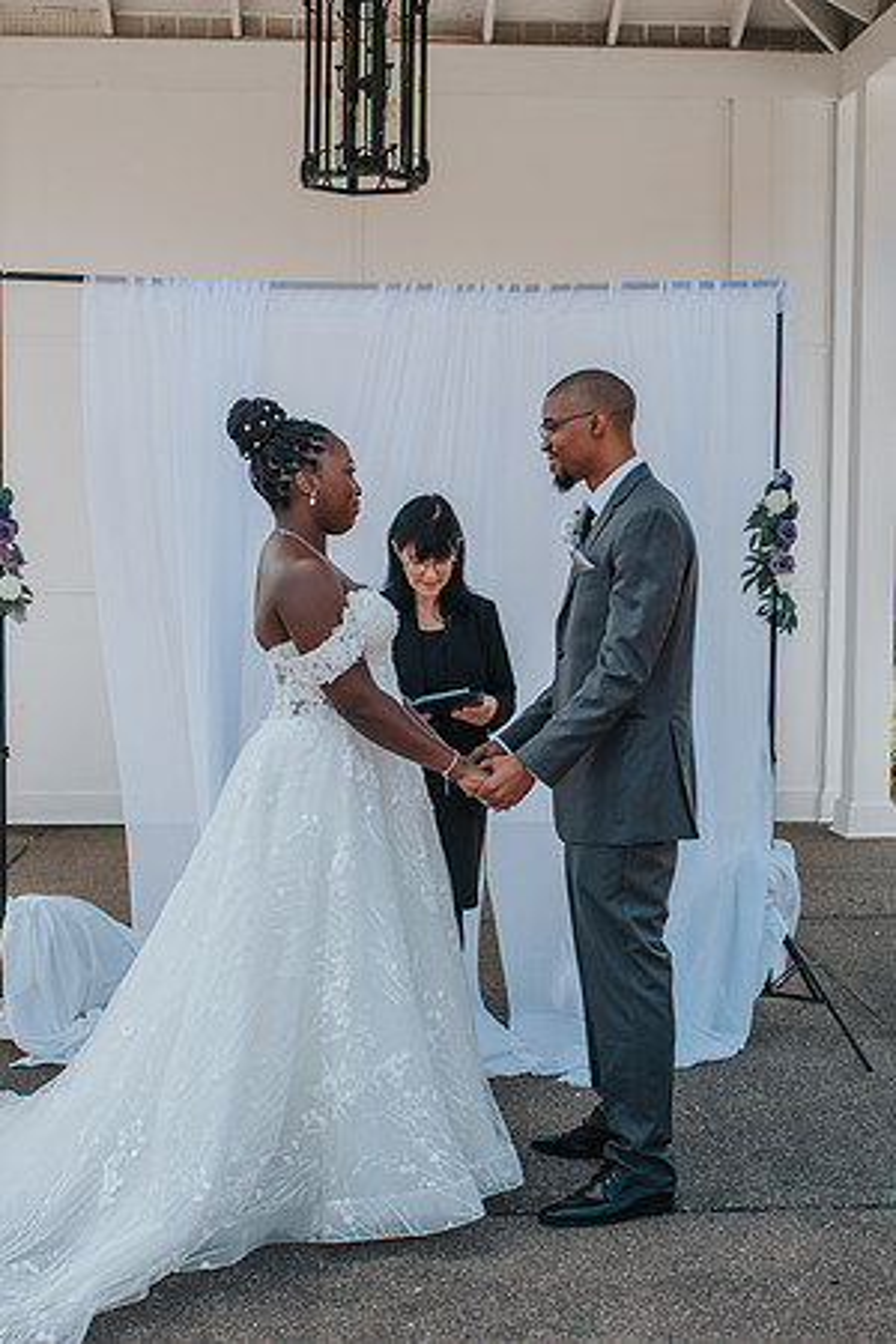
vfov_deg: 37.2
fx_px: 1995
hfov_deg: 25.3
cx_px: 448
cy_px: 672
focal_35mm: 53
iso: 125
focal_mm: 35
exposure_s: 1/1250
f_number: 3.2
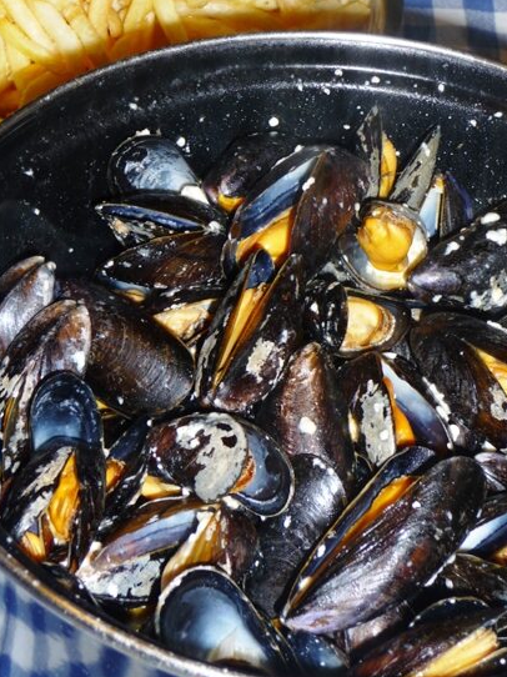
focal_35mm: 91
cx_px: 296
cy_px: 289
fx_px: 1778
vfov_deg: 21.5
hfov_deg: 16.2
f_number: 4.6
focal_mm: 13.1
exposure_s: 1/40
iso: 100
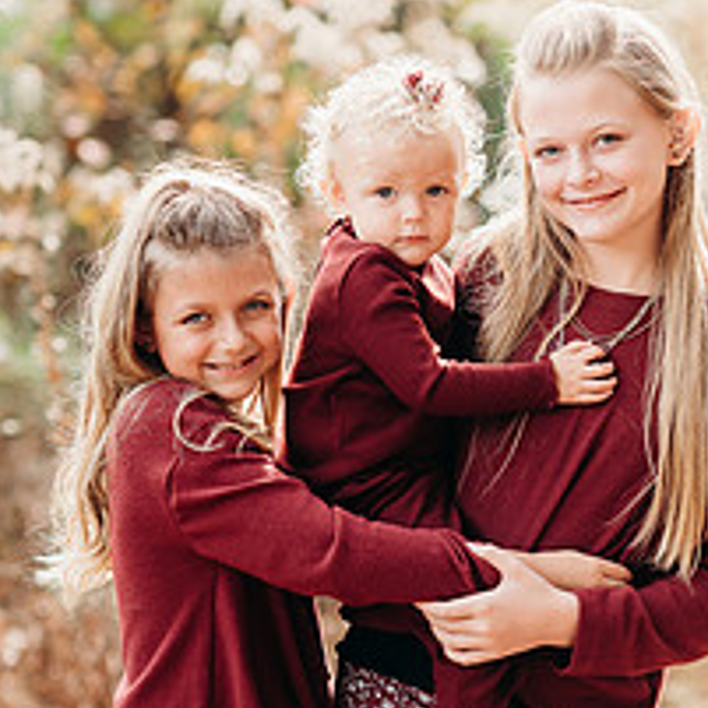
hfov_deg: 10.8
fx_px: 3749
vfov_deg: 10.8
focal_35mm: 162
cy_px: 454
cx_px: 430
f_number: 2.2
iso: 100
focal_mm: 85
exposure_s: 1/640
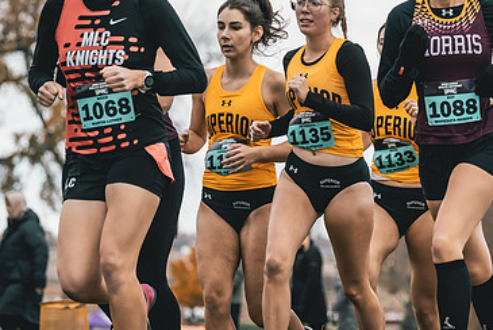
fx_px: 4536
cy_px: 162
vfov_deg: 4.2
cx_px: 290
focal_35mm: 331
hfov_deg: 6.2
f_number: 6.3
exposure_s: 1/800
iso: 400
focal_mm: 195
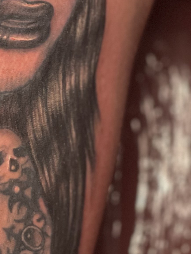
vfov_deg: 8.8
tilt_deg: -47.9
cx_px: -6
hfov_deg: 6.6
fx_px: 1648
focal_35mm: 224
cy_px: 13
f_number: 2.2
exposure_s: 1/120
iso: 160
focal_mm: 7.5
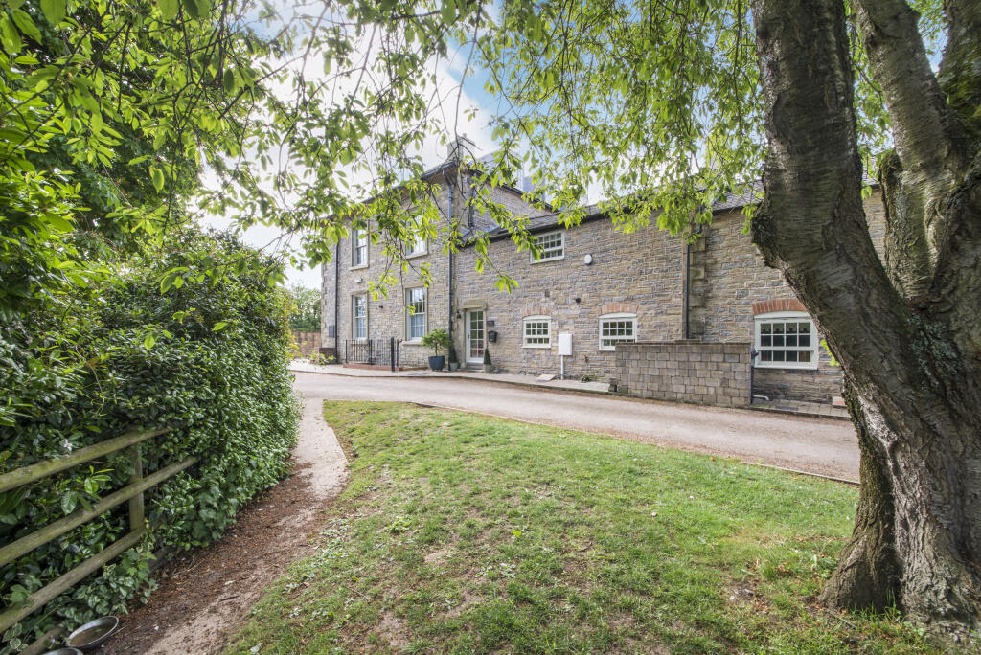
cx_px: 490
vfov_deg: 81.3
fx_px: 382
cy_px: 328
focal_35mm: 14
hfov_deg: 104.2
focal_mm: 14
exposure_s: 1/8
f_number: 16
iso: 100
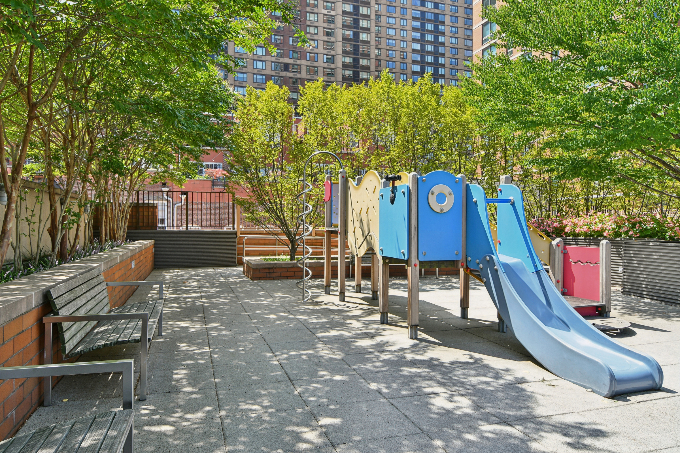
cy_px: 226
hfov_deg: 73.7
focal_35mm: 24
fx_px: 453
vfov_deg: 53.1
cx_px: 340
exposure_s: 1/50
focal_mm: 16
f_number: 11
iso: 160
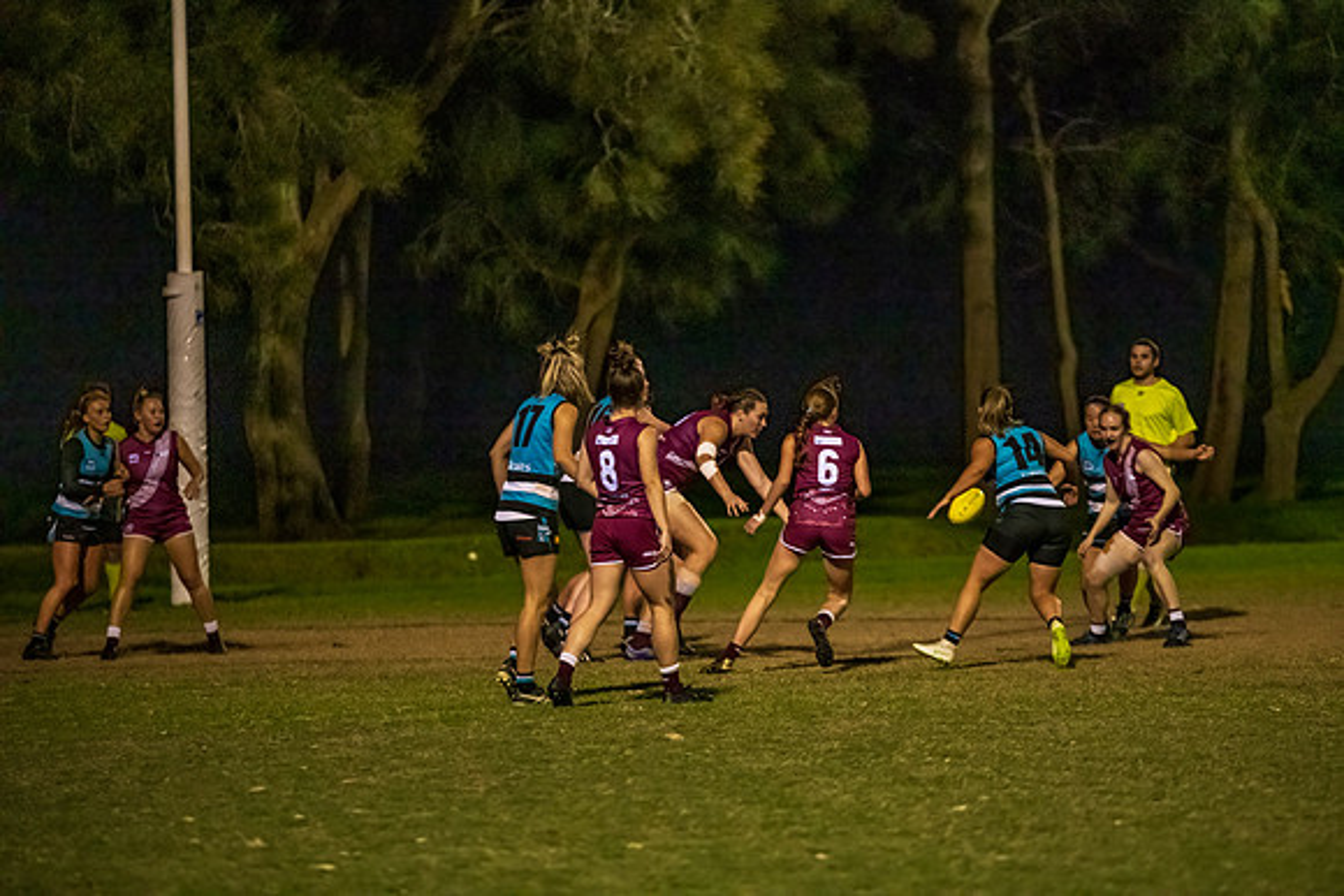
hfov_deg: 9.5
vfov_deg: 6.3
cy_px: 409
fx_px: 8116
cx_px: 730
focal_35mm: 217
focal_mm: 200
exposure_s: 1/800
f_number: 2.8
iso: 6400
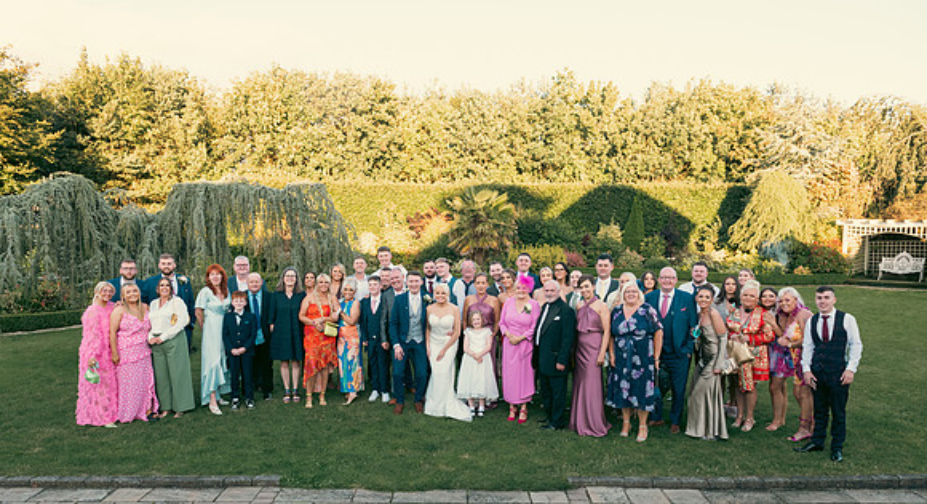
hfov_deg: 73.6
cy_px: 307
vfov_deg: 44.0
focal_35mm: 25
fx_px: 619
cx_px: 464
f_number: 6.3
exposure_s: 1/160
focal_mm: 24
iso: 400
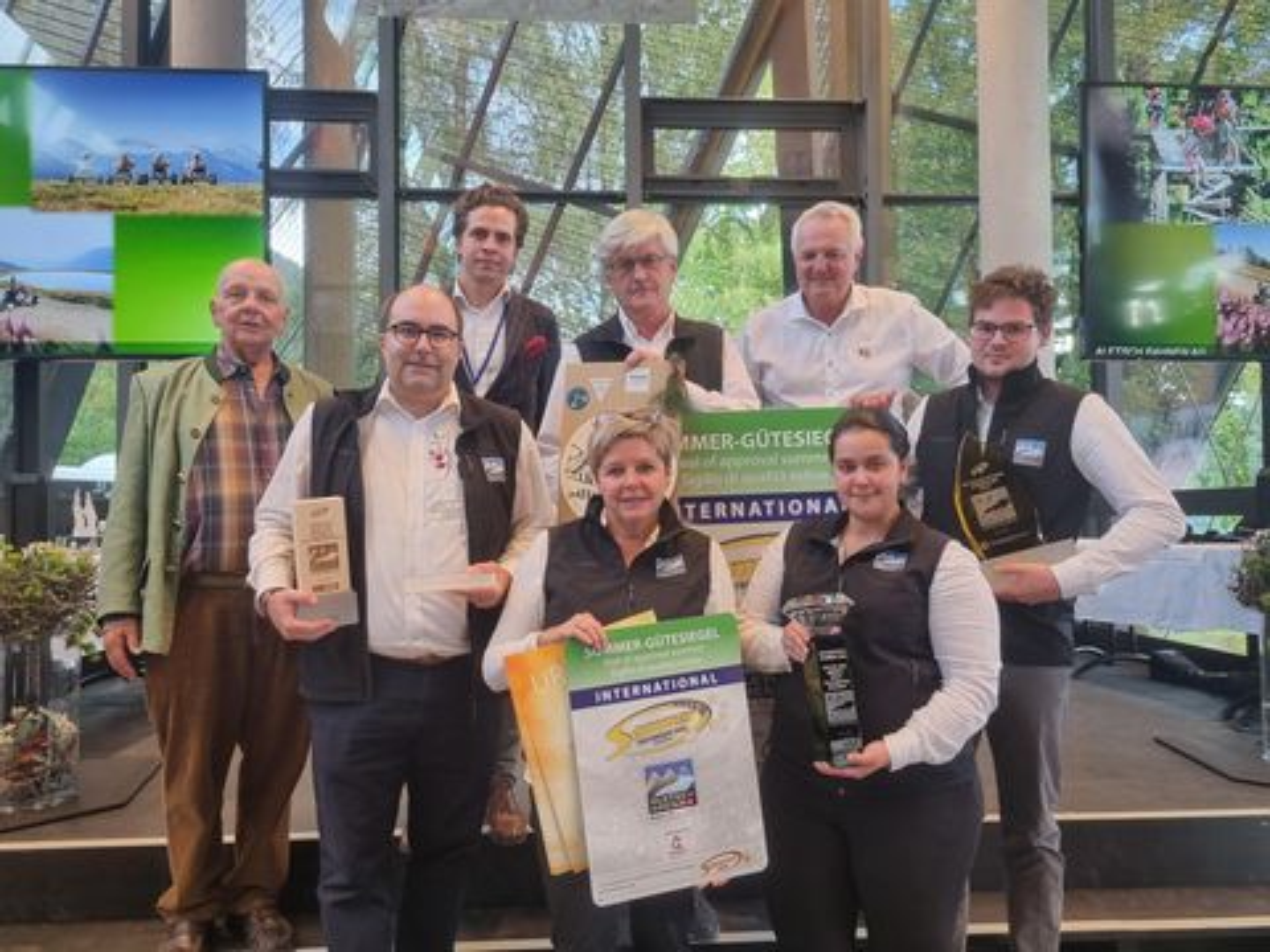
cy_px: 476
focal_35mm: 26
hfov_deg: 67.3
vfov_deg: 53.1
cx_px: 635
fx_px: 954
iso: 80
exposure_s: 1/33
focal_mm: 5.4
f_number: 1.8
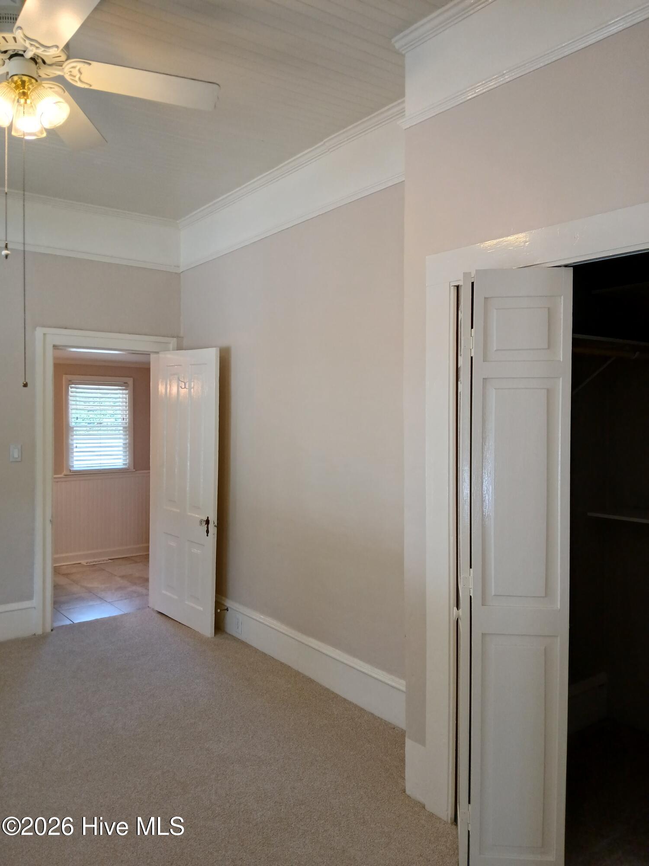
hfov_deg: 53.1
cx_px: 324
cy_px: 433
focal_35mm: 26
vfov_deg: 67.3
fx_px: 650
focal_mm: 3.98
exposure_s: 1/60
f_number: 1.8
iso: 125
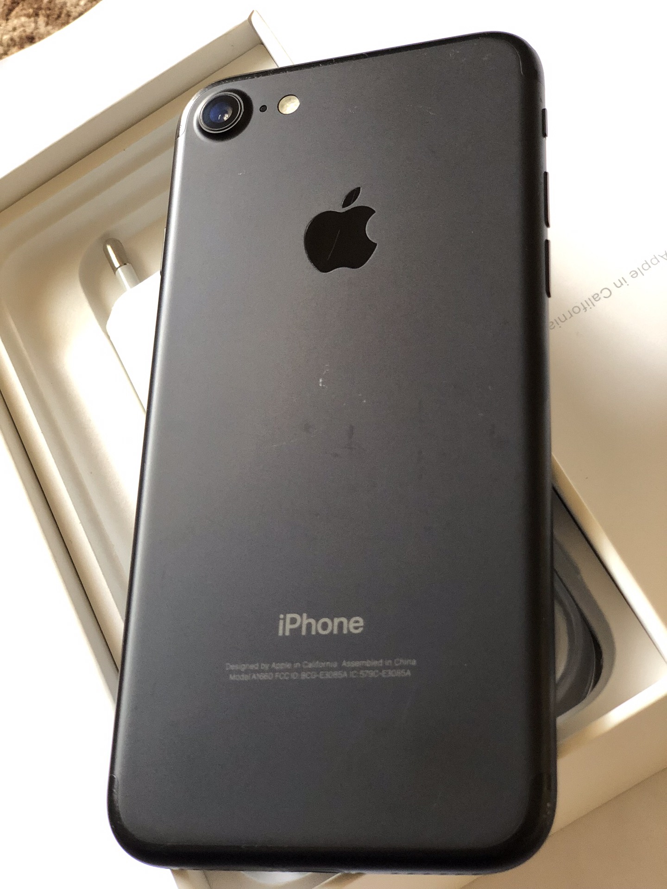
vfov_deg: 36.8
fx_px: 1336
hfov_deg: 28.0
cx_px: 334
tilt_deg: -58.8
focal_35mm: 52
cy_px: 444
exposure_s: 1/20
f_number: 2.4
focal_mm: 6
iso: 160
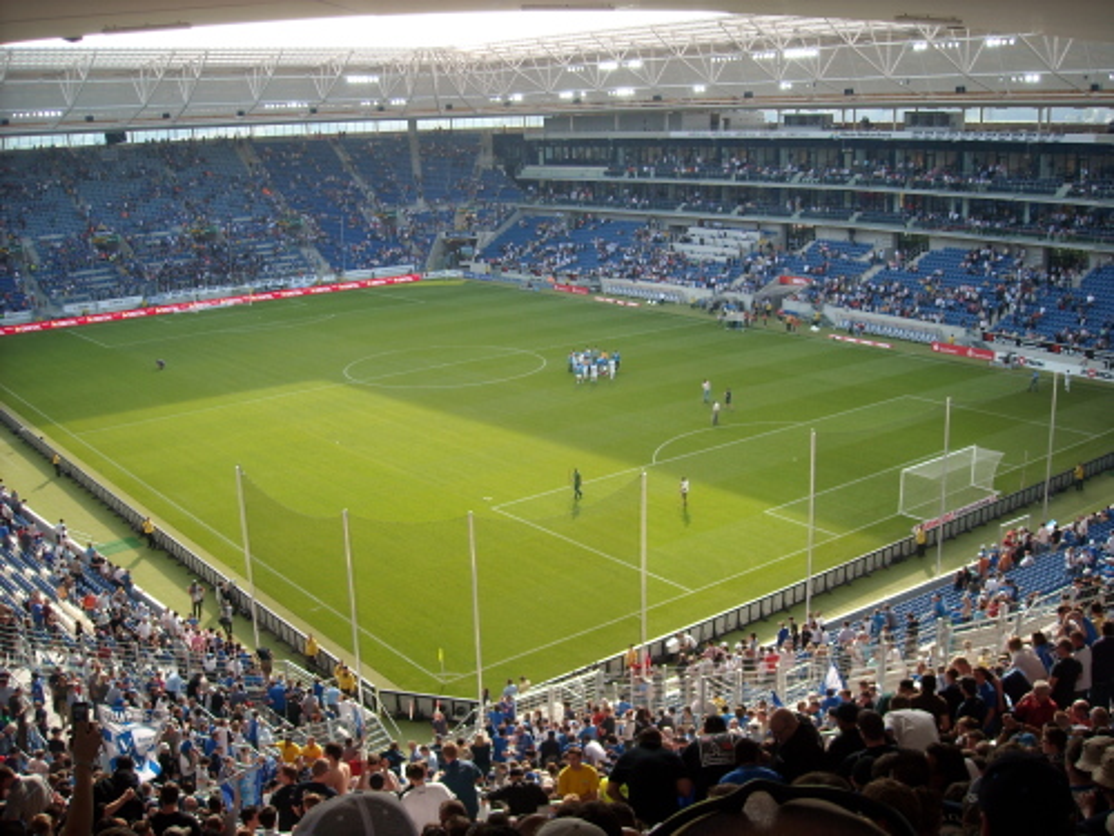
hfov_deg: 52.6
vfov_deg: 40.7
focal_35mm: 35
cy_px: 418
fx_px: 1126
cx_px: 557
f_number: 2.8
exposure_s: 1/176
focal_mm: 5.7
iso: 64
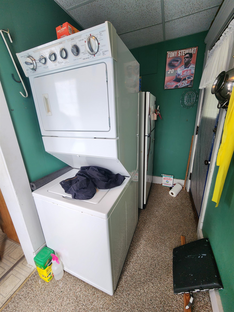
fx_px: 117
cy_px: 156
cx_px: 117
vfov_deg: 106.2
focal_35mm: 13
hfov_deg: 89.9
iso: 100
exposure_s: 1/60
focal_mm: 2.2
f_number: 2.2
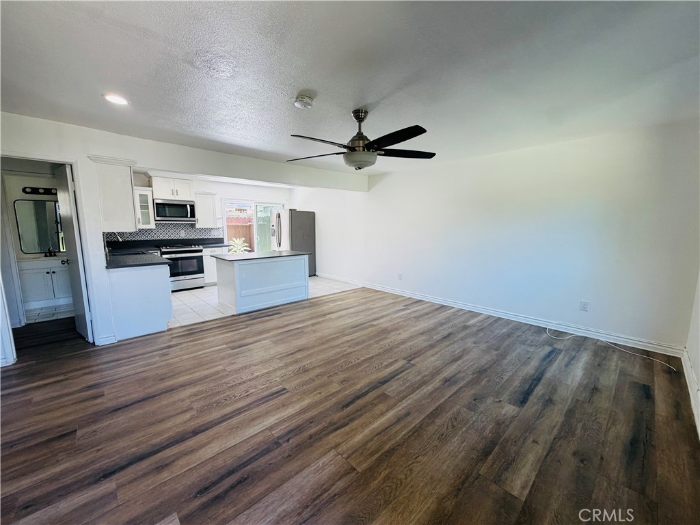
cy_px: 262
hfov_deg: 102.1
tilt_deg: -7.7
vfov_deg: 85.7
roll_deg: -0.1
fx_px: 283
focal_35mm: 14
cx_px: 350
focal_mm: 2.22
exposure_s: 1/120
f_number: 2.2
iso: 160
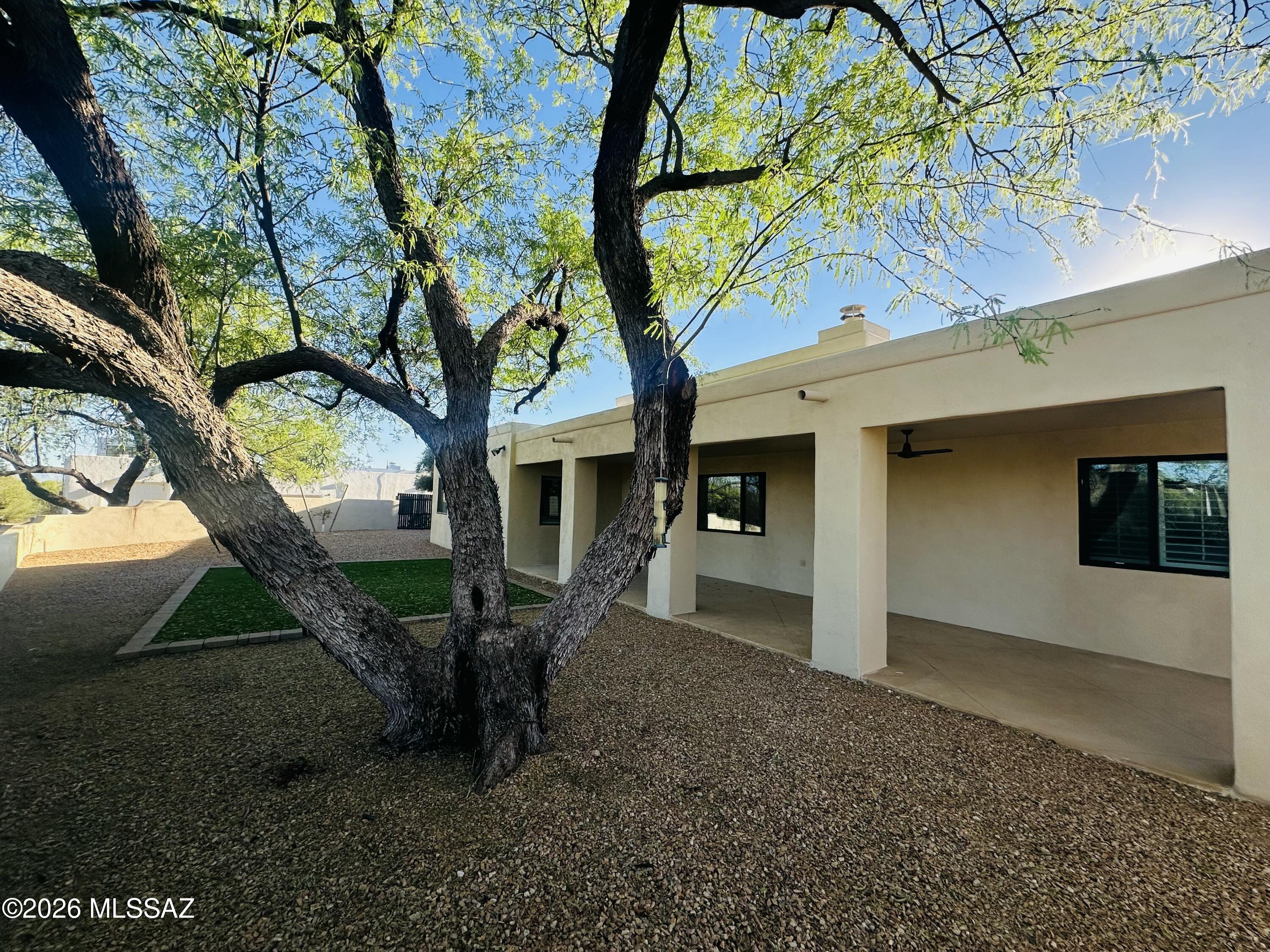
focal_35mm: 14
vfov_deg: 85.7
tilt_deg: +4.2
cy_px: 476
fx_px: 514
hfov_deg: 102.1
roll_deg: -2.4
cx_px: 635
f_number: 2.2
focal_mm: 2.22
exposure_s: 1/868
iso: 40
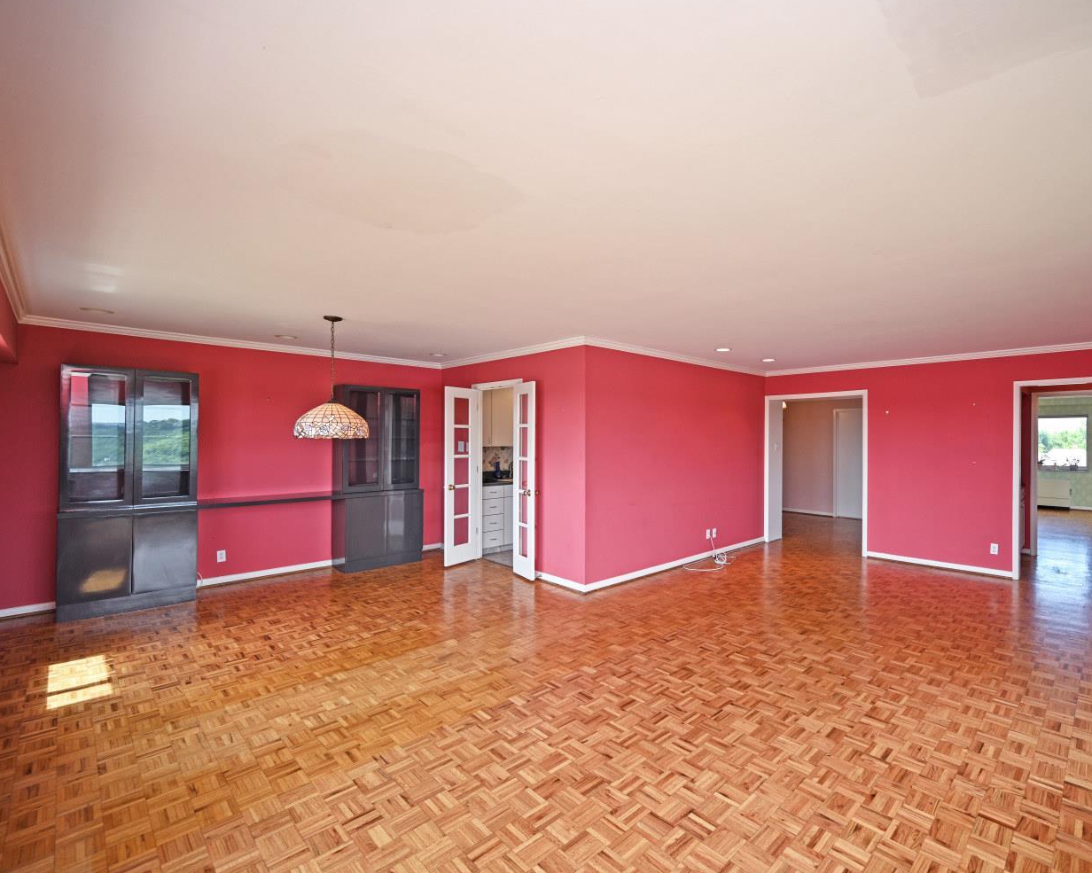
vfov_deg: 80.4
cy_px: 438
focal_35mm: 16
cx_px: 655
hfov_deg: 91.9
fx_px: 517
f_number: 5
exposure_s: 1/100
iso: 200
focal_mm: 14
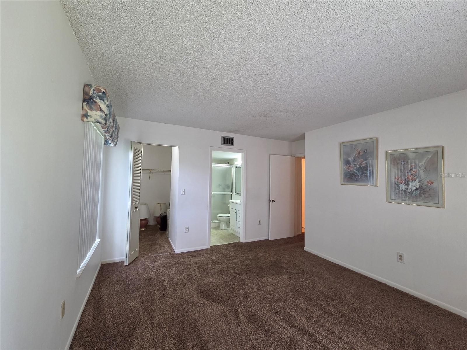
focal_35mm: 13
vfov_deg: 89.9
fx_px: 175
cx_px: 234
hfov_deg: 106.2
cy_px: 175
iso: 320
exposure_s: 1/120
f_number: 2.2
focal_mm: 2.2
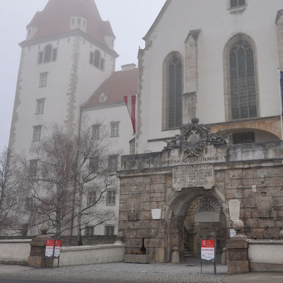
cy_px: 90
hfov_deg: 36.4
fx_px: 425
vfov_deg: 36.4
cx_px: 195
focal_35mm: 46
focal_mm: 17
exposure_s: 1/250
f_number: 8
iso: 400
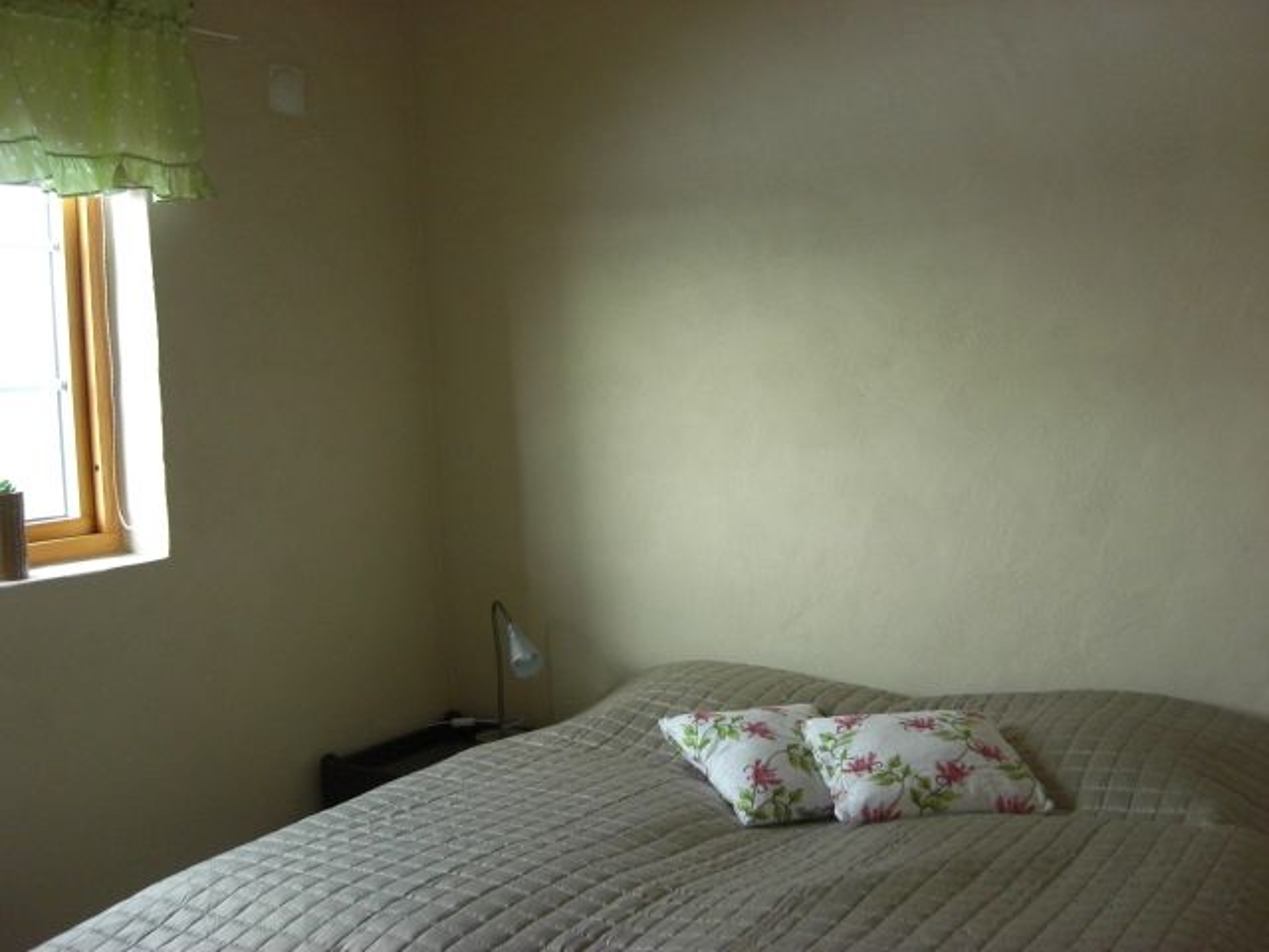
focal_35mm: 38
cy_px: 476
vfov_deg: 37.7
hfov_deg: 49.0
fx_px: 1393
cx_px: 634
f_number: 2.8
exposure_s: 1/80
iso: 400
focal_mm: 7.9
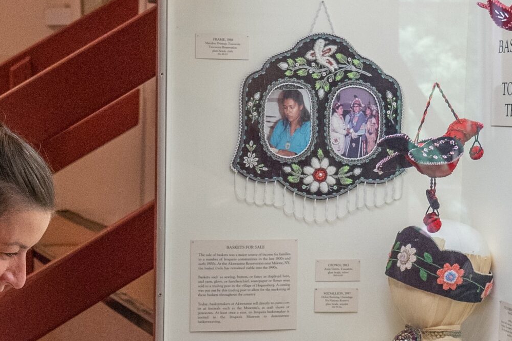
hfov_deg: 21.4
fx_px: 1351
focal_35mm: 95
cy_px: 344
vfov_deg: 14.2
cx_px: 180
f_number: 4
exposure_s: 1/400
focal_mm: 25
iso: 2000
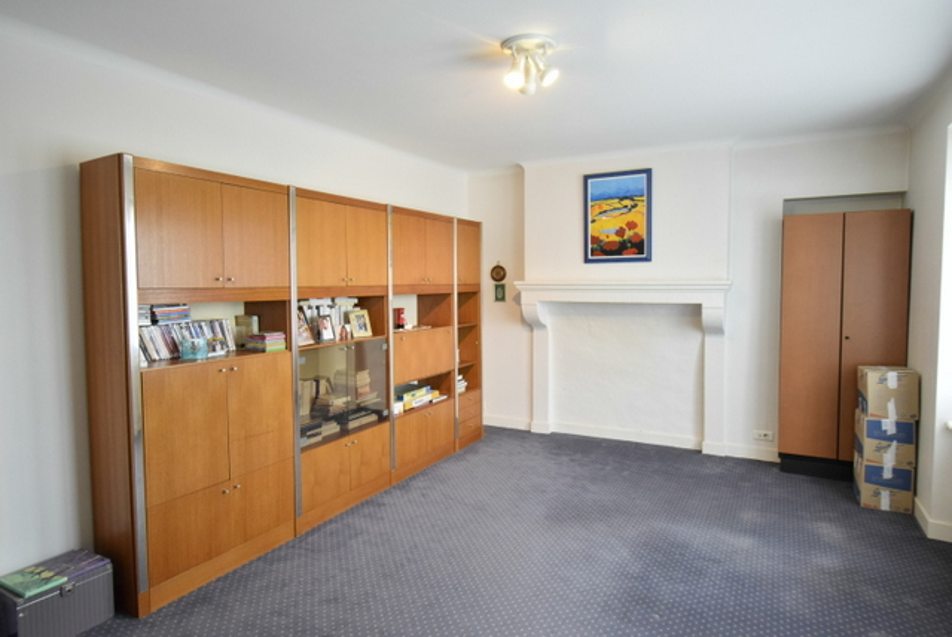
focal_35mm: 21
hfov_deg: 81.2
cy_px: 318
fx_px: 556
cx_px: 476
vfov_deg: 59.6
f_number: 5
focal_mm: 14
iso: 2500
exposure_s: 1/60
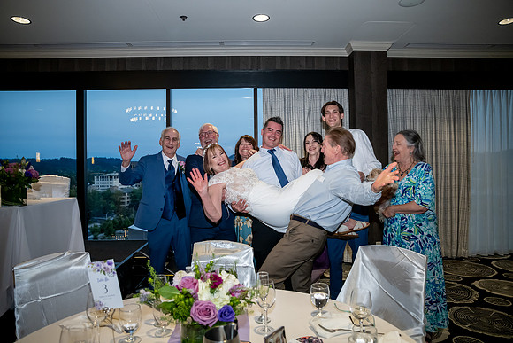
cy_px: 172
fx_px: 342
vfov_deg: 53.2
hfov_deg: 73.7
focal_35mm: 24
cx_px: 256
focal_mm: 24
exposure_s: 1/320
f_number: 4
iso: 2500
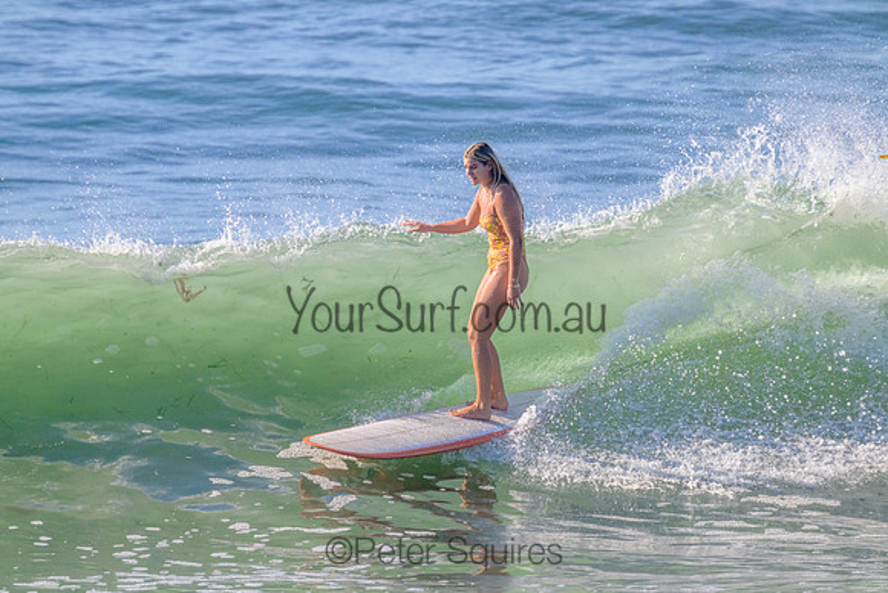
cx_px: 444
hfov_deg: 2.6
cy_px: 296
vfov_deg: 1.7
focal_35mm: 800
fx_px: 19737
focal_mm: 800
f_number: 11
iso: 1100
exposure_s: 1/2000
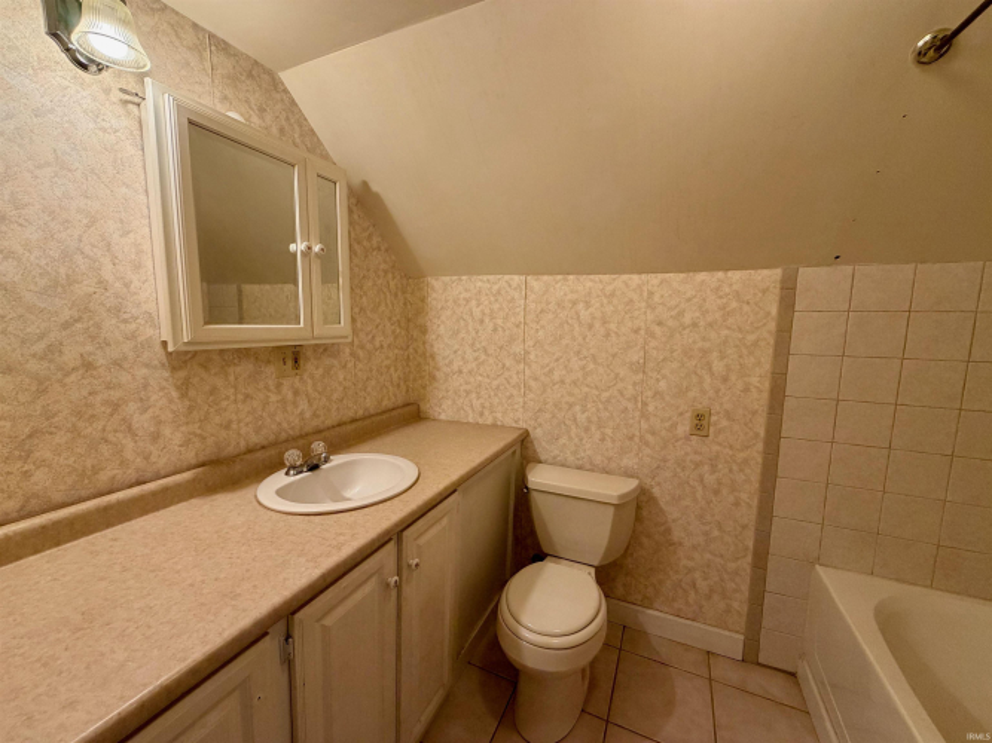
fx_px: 401
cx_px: 496
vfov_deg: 85.7
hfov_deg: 102.1
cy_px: 372
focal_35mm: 14
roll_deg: +0.1
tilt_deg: -6.6
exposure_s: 1/60
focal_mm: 2.22
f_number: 2.2
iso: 250
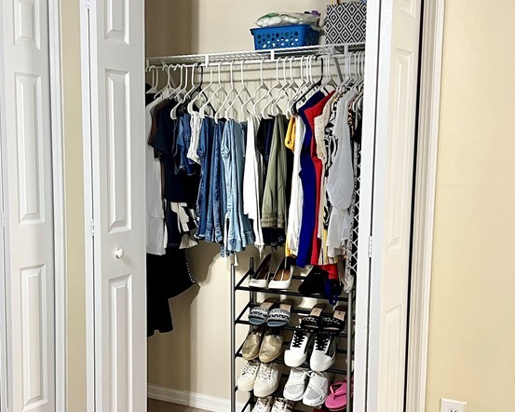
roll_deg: -0.3
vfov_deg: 32.0
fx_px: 716
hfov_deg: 39.3
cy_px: 238
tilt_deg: -7.6
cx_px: 194
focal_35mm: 47
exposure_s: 1/60
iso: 80
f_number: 1.5
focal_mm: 5.7
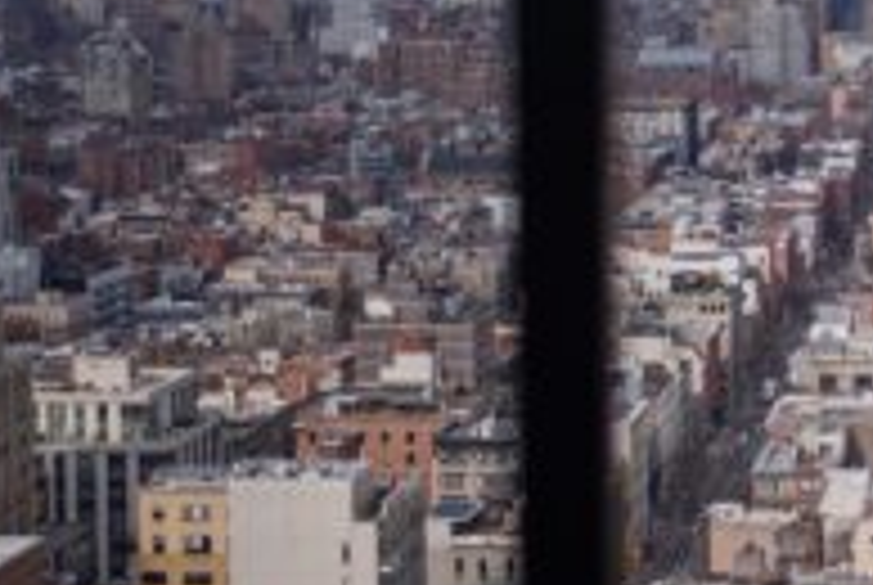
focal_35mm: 108
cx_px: 999
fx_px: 2623
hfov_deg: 18.1
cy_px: -40
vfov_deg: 12.5
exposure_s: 1/6400
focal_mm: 35
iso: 100
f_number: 1.8
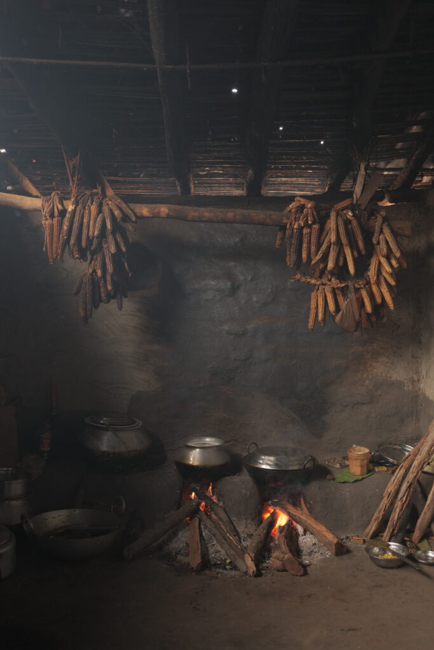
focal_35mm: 35
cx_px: 217
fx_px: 633
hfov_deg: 37.9
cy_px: 325
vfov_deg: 54.4
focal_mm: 35
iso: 800
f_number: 1.8
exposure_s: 1/100
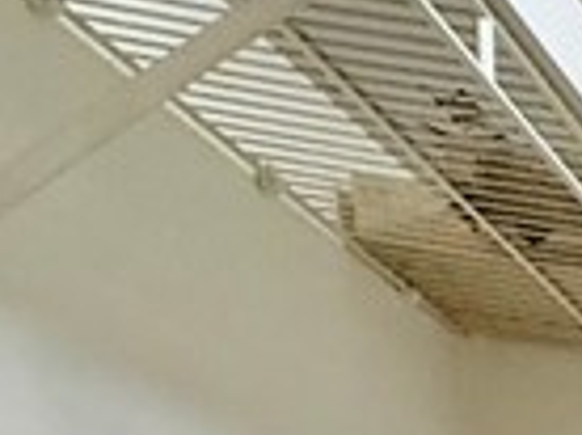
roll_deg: -1.0
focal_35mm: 104
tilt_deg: -11.0
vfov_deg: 10.4
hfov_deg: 12.6
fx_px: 1746
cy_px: 1284
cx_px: 1544
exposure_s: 1/120
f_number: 2.2
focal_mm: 2.22
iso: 200
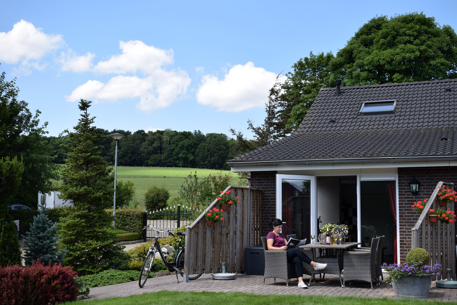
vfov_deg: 28.9
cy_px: 152
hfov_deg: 42.3
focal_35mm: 46
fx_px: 590
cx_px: 228
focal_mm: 31
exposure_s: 1/320
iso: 100
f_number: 6.3
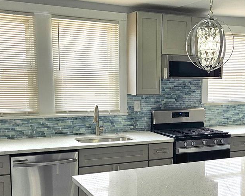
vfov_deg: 28.9
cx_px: 162
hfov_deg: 35.7
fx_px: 377
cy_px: 130
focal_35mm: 52
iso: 50
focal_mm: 5.4
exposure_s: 1/120
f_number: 1.8
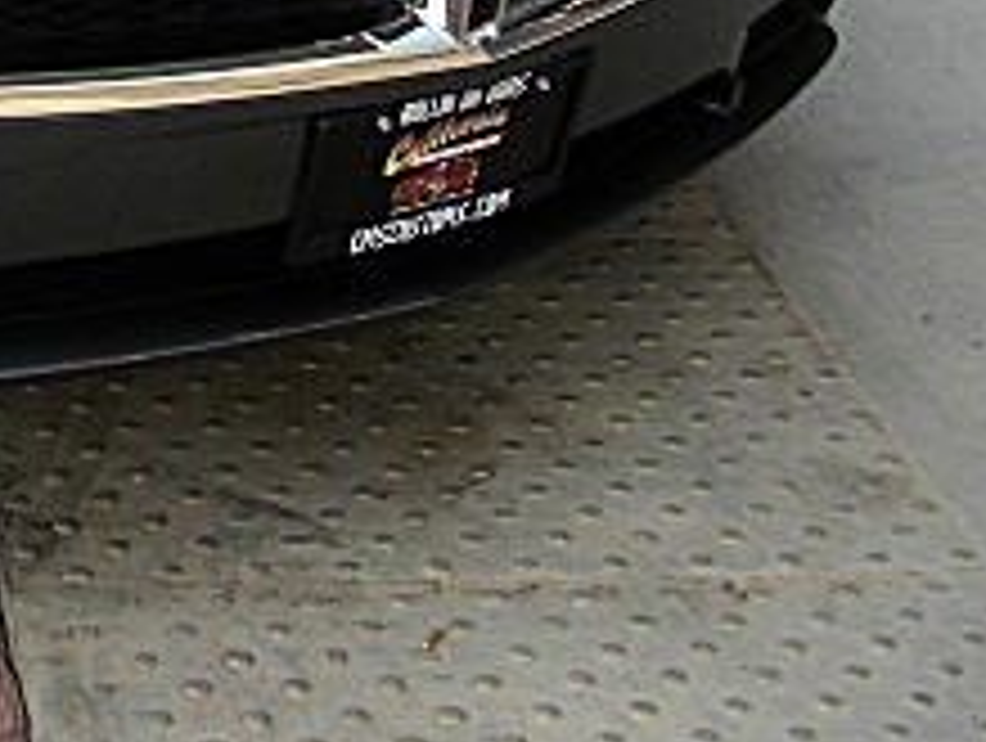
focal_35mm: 105
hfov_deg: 17.7
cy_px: -292
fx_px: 2996
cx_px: -225
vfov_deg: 13.5
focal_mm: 6.3
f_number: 2.8
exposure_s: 1/100
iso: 50
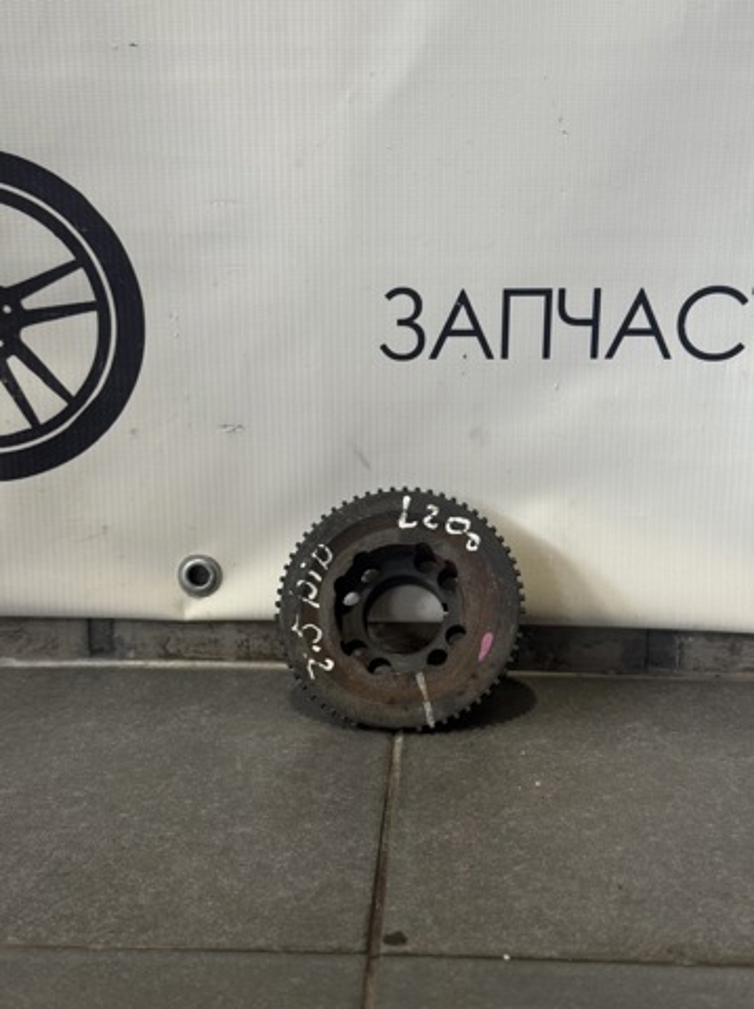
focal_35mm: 48
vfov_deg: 39.7
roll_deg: -0.3
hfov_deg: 30.2
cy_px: 504
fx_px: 1397
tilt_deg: -14.4
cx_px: 377
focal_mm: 6.76
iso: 100
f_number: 1.78
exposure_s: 1/100
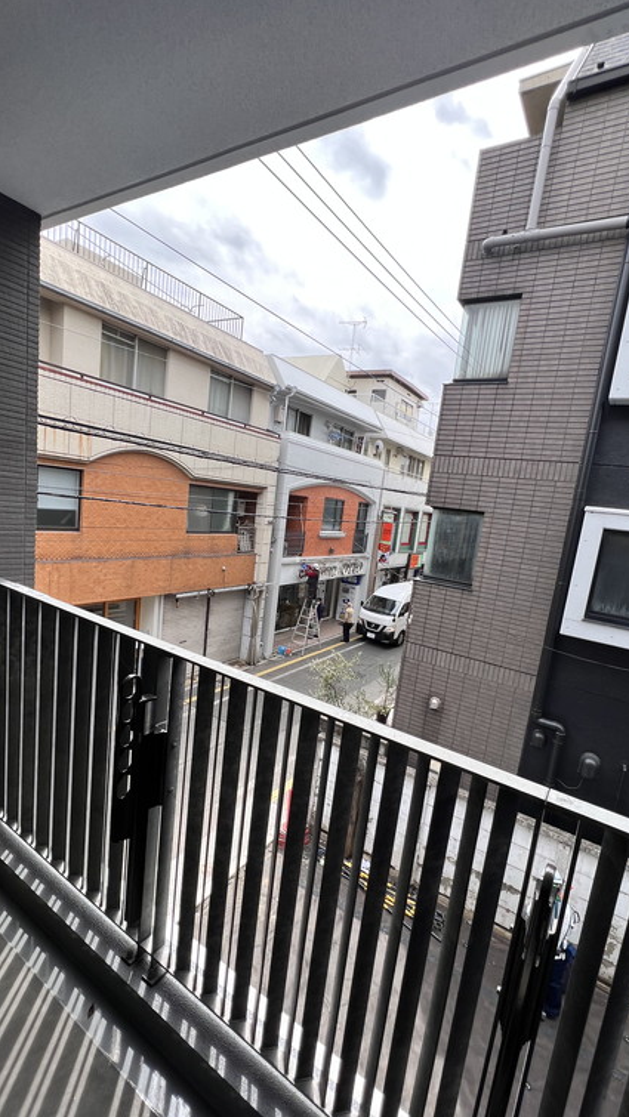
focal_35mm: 15
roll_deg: -6.7
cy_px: 584
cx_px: 334
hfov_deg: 70.5
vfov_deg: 102.9
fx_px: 445
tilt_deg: -8.6
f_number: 1.8
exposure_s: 1/641
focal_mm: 1.57
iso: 32
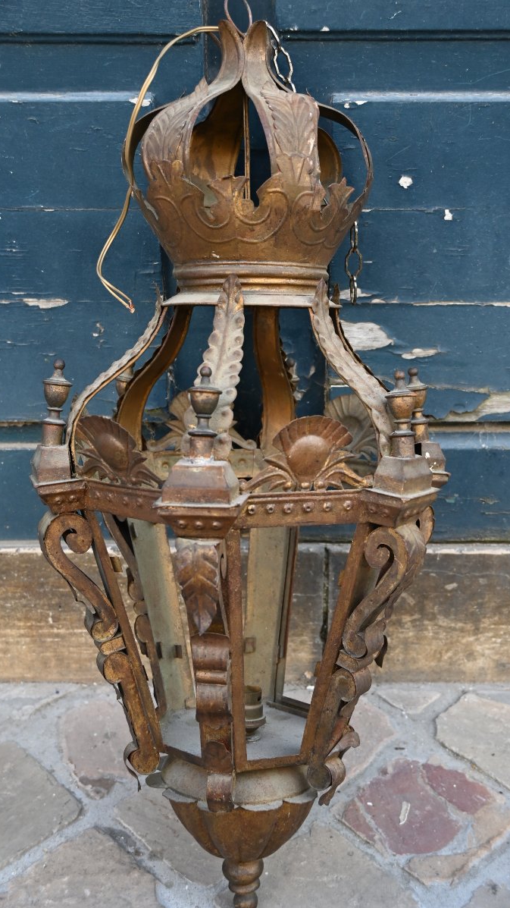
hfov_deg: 28.0
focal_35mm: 43
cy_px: 454
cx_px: 283
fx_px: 1023
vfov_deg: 47.8
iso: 320
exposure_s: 1/250
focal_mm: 27
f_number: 4
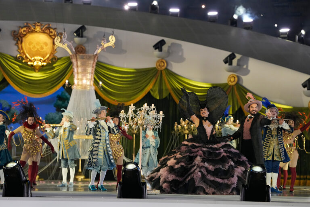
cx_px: 155
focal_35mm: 159
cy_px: 104
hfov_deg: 12.9
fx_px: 1369
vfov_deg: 8.6
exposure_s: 1/400
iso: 4000
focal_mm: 159
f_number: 3.5
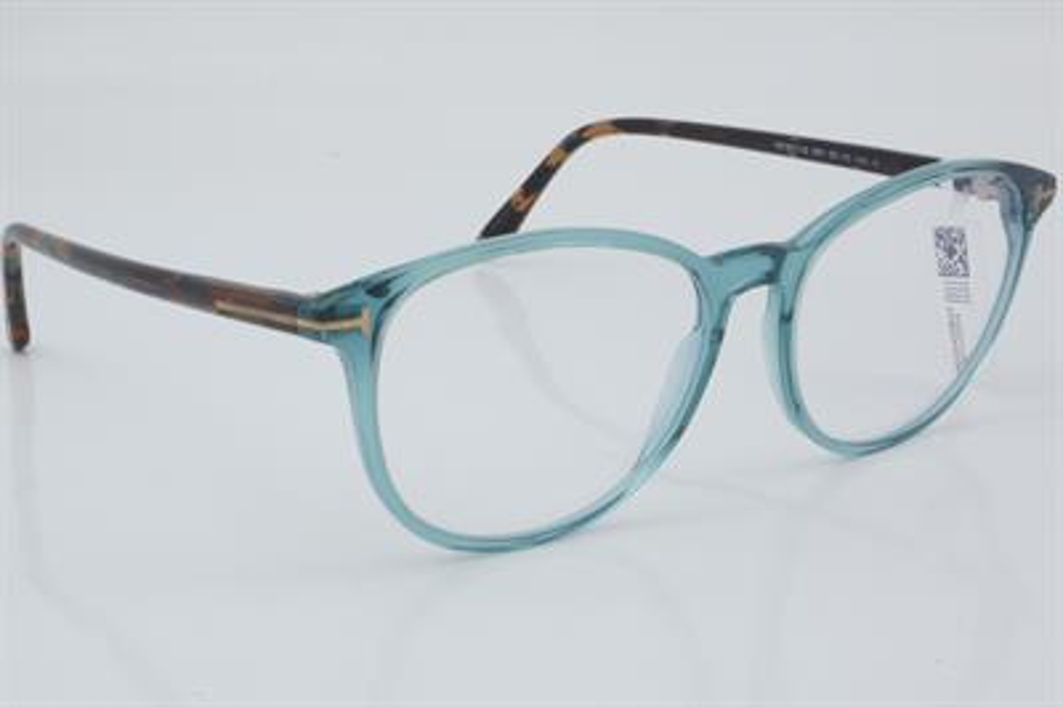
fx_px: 2213
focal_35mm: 75
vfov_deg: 18.2
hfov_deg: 27.0
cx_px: 532
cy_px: 354
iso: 100
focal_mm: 50
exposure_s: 1/3
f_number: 32
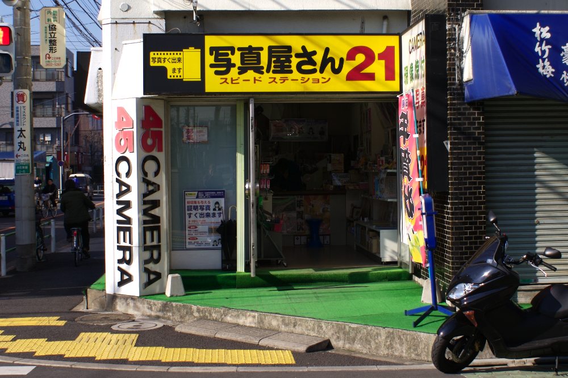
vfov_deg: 34.2
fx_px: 615
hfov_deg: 49.6
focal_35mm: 39
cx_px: 284
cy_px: 189
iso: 100
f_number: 9
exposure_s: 1/160
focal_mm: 26
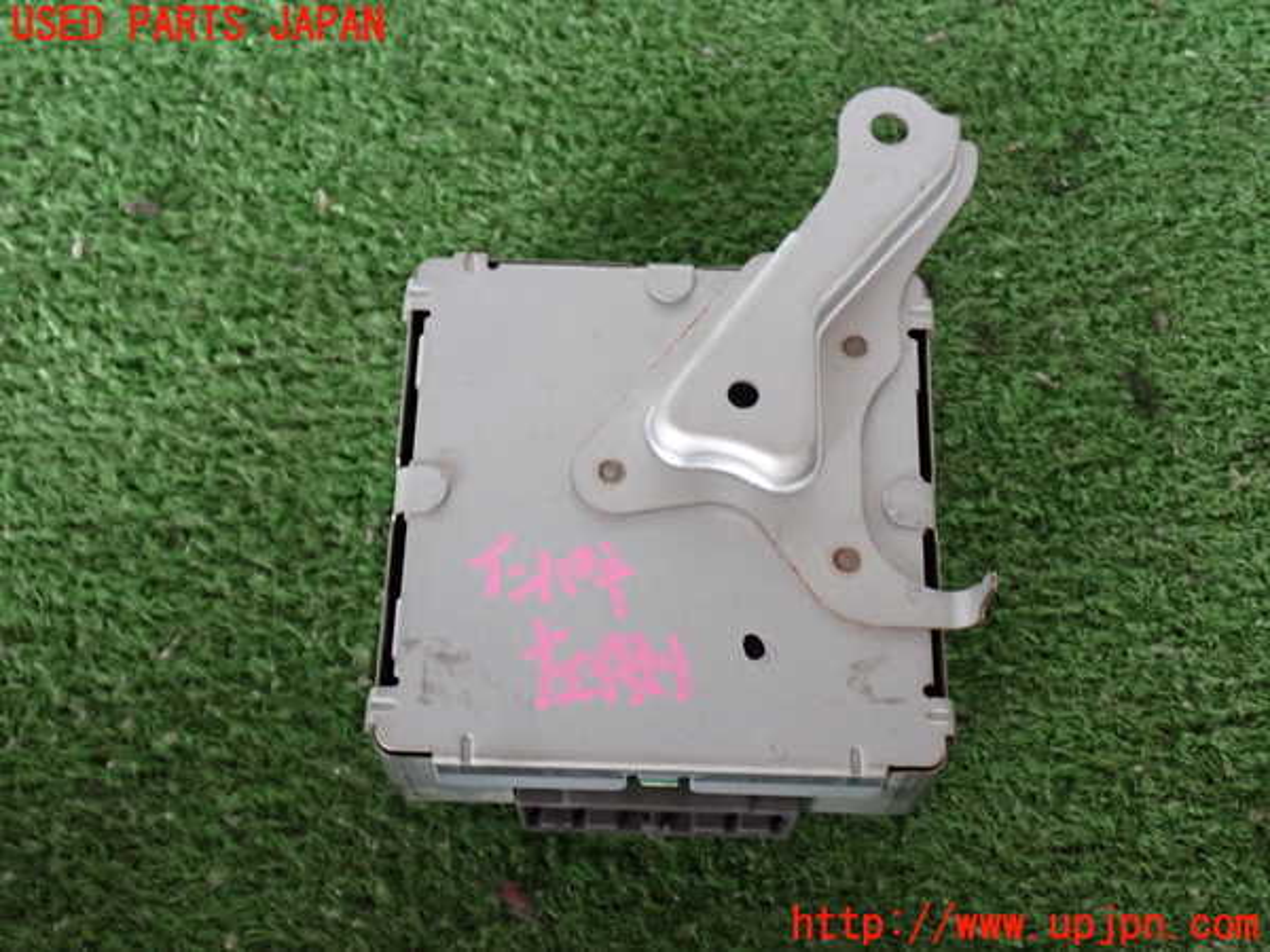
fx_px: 1724
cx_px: 635
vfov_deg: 30.9
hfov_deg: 40.4
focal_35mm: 47
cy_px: 476
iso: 400
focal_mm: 8.4
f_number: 3.1
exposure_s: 1/50
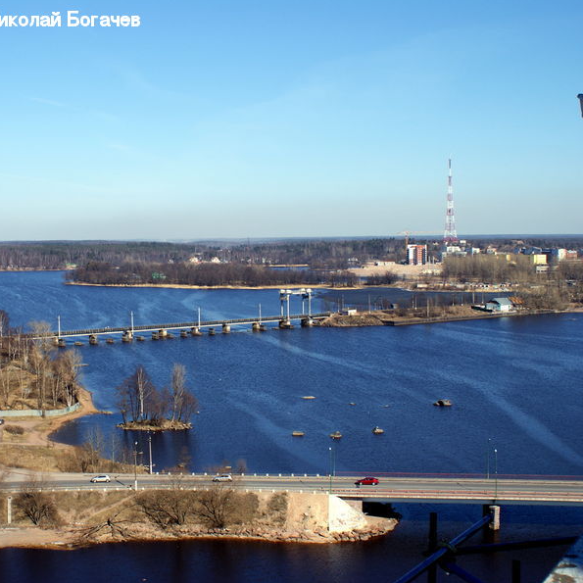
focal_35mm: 54
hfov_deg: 31.2
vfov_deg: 31.6
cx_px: 170
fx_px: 1029
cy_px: 291
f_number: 11
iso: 100
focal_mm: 28
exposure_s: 1/160
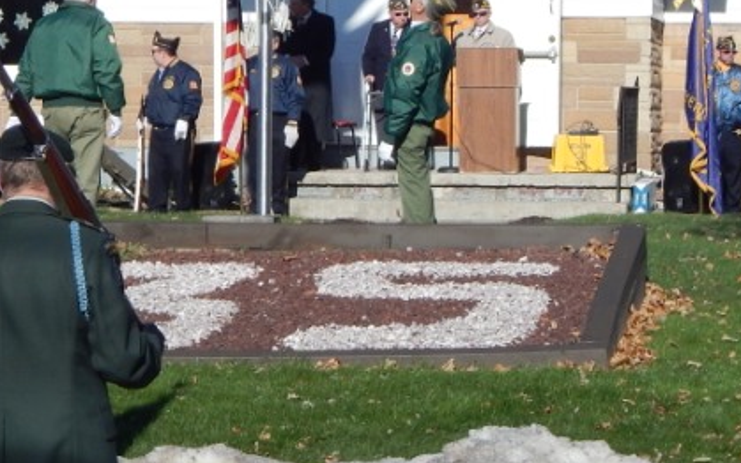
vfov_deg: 8.3
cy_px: 131
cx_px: 495
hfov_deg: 13.2
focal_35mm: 158
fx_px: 3191
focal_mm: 10.9
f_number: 4
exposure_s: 1/1500
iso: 125
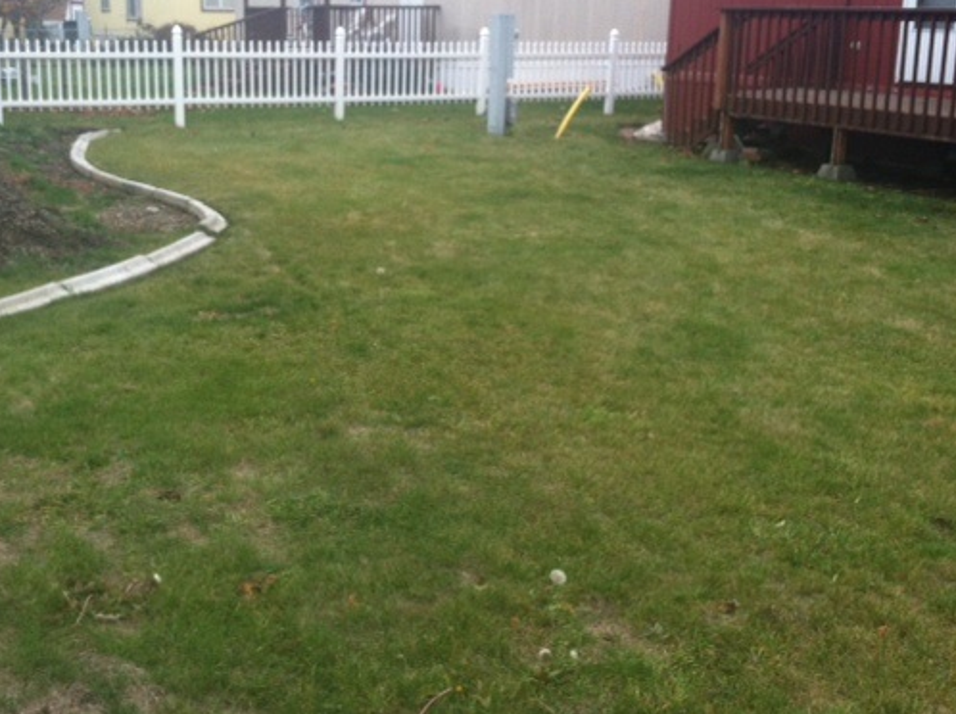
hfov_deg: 41.9
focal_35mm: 45
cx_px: 384
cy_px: 351
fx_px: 1241
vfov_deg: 32.1
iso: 80
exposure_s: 1/120
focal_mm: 3.85
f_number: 2.8
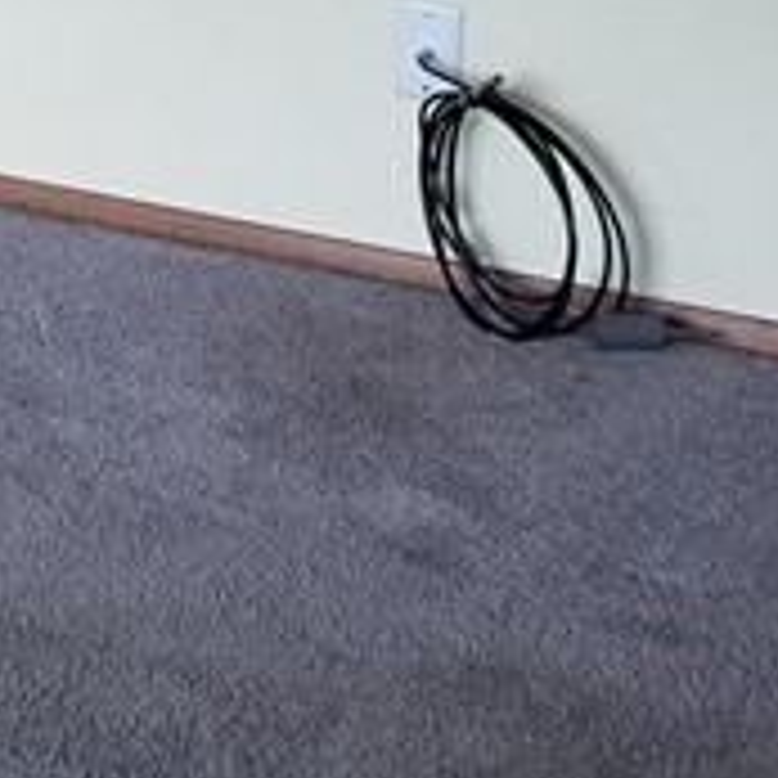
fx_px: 3458
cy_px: -913
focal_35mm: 136
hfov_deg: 11.0
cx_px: -1016
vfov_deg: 11.3
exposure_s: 1/60
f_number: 1.7
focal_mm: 4.3
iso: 80
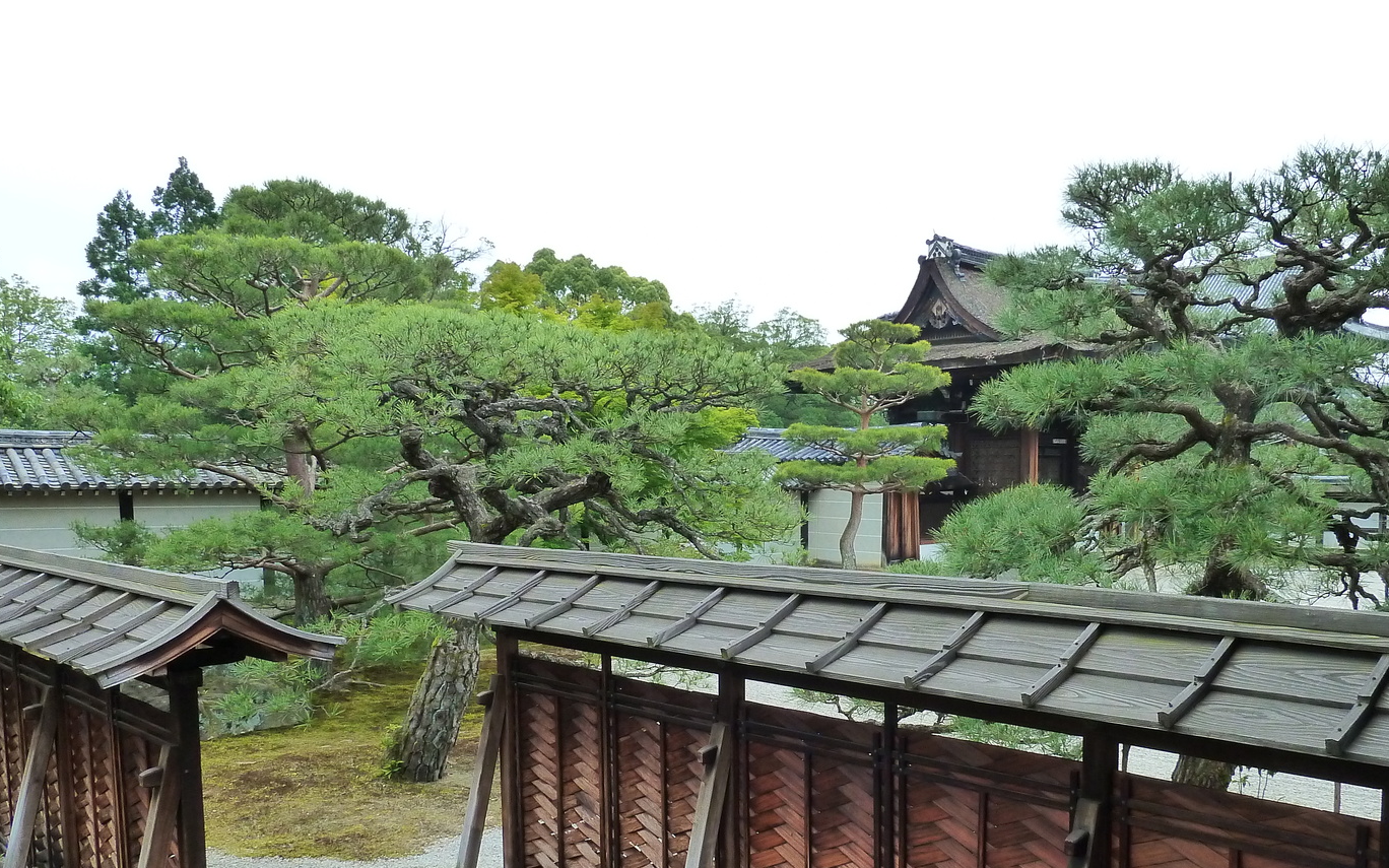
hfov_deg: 61.0
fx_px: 1173
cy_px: 578
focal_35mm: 31
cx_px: 782
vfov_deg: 40.1
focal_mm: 4.1
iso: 200
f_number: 4
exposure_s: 1/160
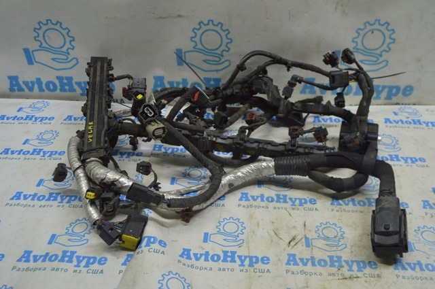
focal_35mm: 34
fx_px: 416
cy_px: 144
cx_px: 218
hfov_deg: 55.2
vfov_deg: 38.3
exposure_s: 1/40
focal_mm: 23
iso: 400
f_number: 5.6
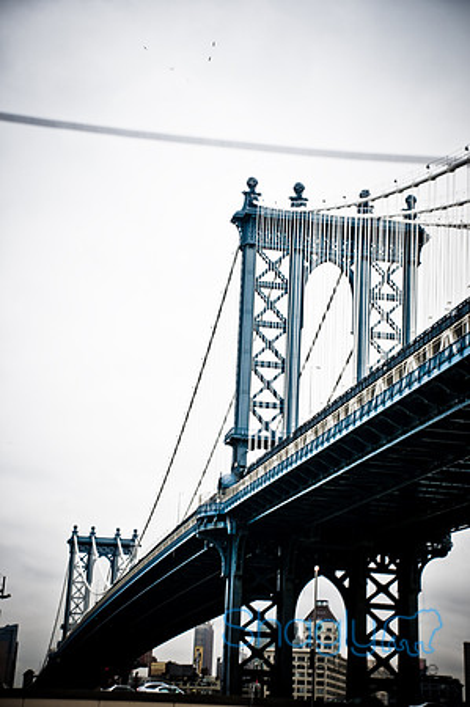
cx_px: 235
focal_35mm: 72
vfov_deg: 28.1
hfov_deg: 18.9
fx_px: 1413
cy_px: 354
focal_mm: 48
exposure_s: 1/80
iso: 200
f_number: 4.8
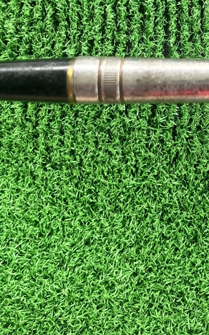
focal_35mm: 61
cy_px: 79
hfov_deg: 20.6
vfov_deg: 32.8
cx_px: 206
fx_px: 556
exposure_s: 1/143
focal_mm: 5.1
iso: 64
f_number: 1.6
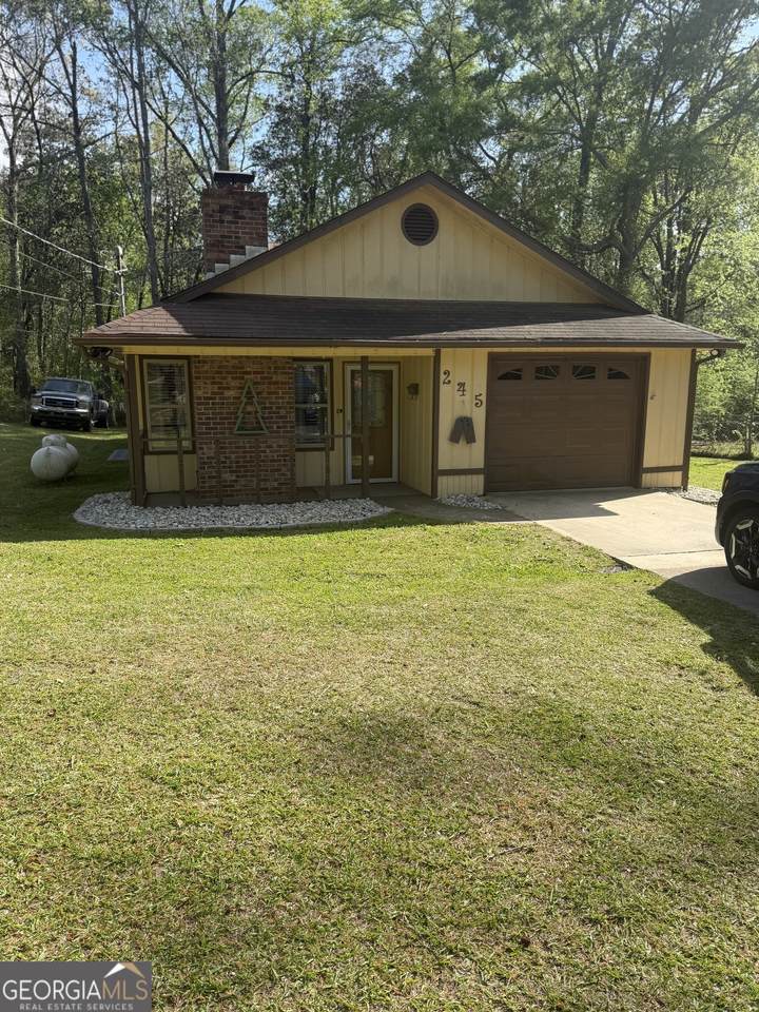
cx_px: 380
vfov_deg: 71.6
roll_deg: -0.2
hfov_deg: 56.8
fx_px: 702
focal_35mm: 24
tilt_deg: -9.0
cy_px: 506
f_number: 1.78
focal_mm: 6.76
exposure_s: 1/1585
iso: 80
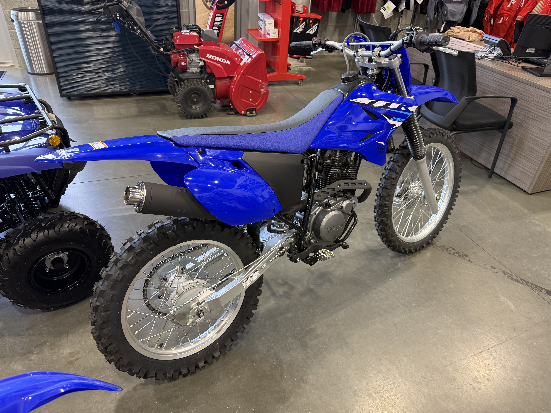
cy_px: 206
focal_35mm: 24
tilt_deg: -32.9
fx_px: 382
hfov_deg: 71.6
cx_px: 276
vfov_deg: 56.8
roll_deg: -3.6
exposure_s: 1/60
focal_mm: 6.76
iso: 125
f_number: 1.78
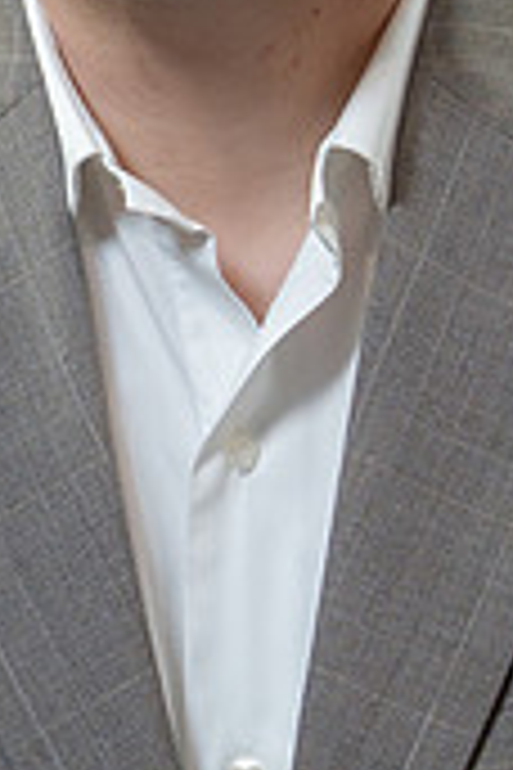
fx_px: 9533
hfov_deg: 3.1
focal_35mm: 446
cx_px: -85
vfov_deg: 4.6
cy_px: 202
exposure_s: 1/100
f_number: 4.5
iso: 250
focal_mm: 76
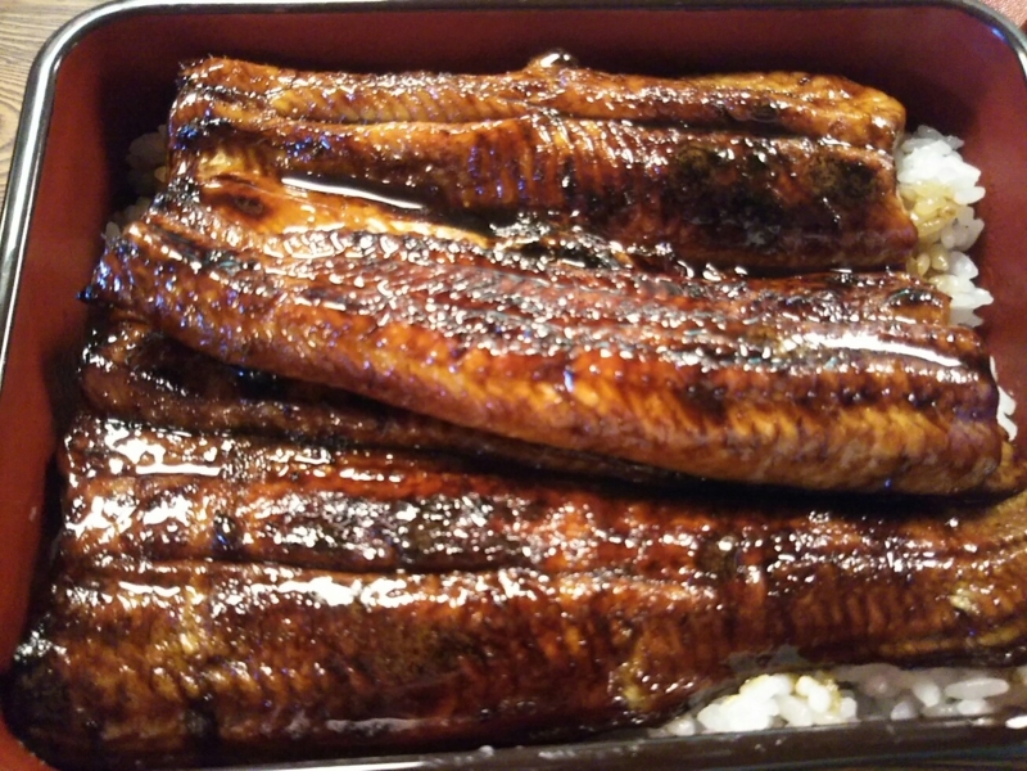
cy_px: 386
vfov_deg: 46.8
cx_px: 514
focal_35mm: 30
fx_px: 890
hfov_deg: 60.0
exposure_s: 1/20
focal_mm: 4
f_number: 2.2
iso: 640
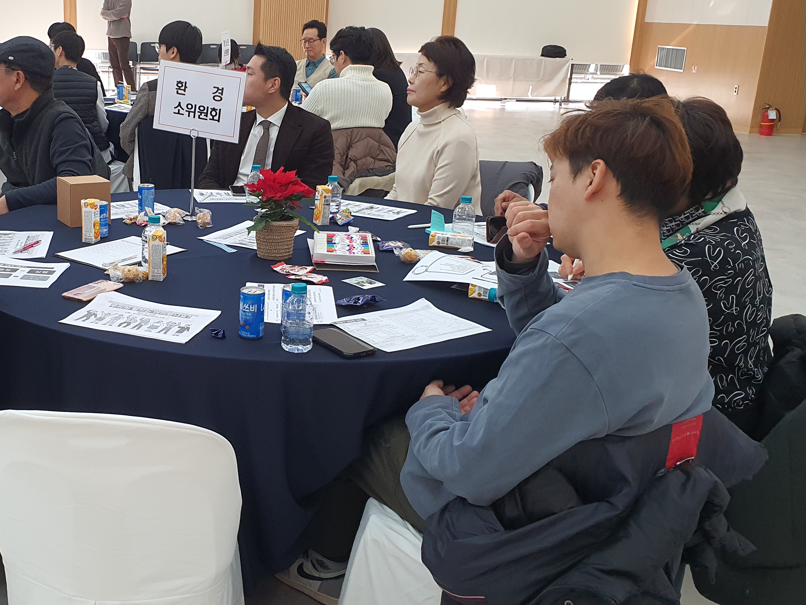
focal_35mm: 40
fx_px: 931
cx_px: 208
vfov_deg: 36.0
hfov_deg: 45.3
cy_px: 285
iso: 250
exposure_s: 1/120
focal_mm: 4.3
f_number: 2.4
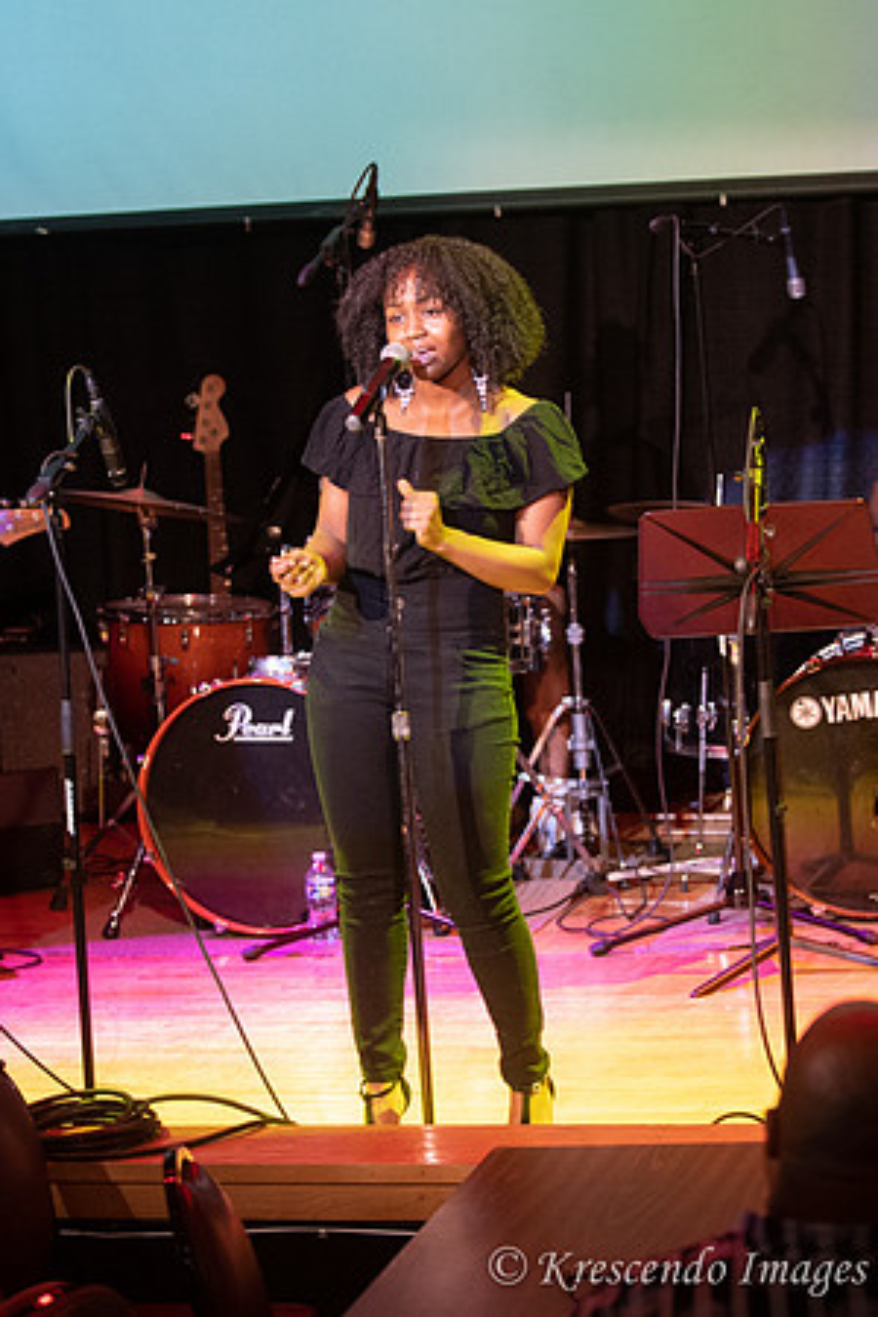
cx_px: 439
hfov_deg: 12.2
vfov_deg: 18.2
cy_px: 658
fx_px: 4115
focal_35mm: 112
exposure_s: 1/200
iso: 3200
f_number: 2.8
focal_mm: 75
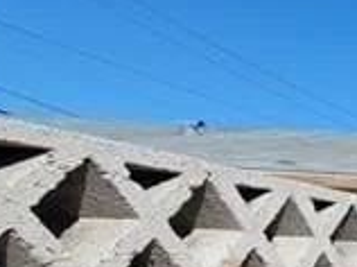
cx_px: 874
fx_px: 680
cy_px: 290
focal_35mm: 66
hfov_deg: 14.9
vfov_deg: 21.1
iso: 64
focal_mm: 2.2
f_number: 2.2
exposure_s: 1/2558
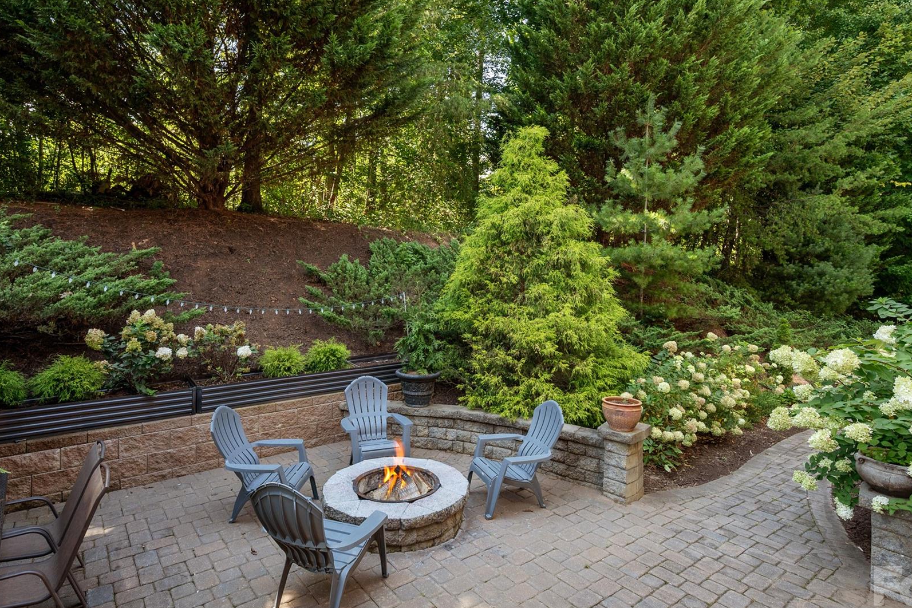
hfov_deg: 90.0
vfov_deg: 67.3
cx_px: 470
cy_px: 288
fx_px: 456
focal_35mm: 18
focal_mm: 14
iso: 320
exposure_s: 1/80
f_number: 7.1
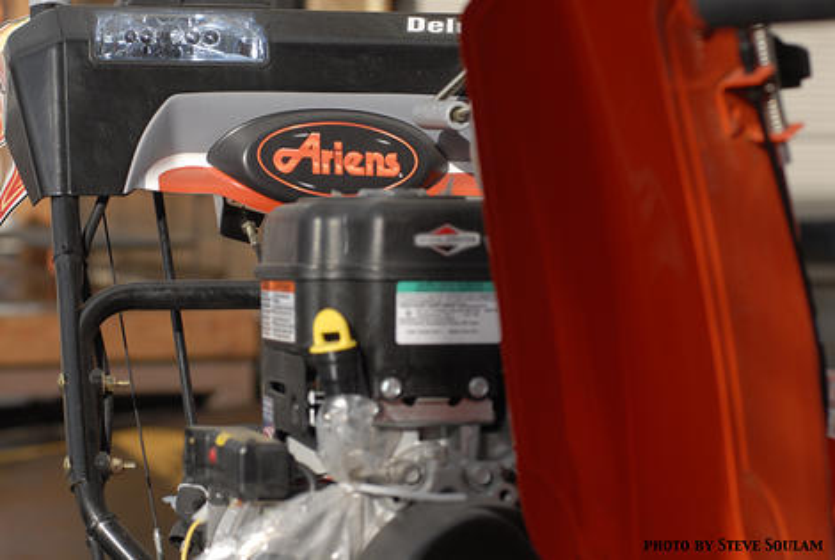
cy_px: 280
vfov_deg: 11.5
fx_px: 2788
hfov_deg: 17.0
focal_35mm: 120
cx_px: 418
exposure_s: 1/1250
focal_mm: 80
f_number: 4
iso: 200
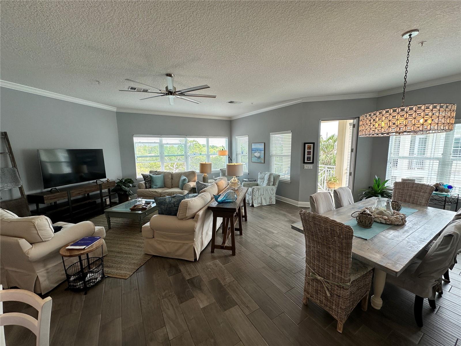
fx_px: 186
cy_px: 173
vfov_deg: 85.7
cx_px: 230
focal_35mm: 14
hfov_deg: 102.1
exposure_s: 1/120
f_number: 2.2
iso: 50
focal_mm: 2.22
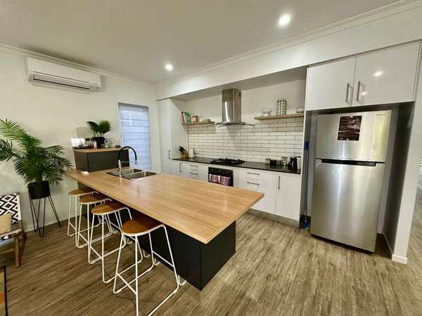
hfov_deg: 102.1
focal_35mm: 14
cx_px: 211
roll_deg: +1.1
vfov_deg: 85.7
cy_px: 158
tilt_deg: -7.8
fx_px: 171
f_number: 2.2
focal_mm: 2.22
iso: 320
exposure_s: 1/100
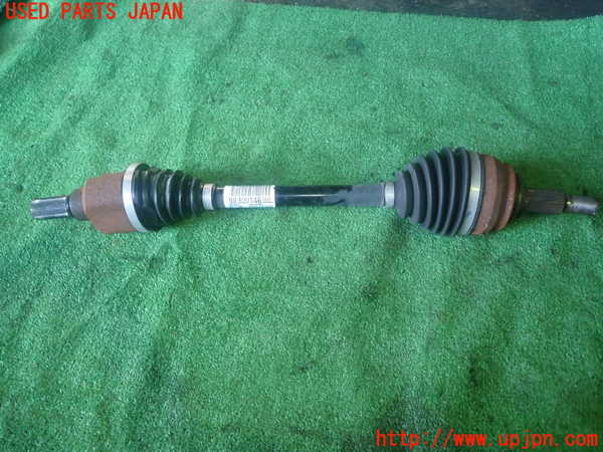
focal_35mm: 25
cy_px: 226
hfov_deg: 69.4
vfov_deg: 54.9
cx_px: 302
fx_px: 435
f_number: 2
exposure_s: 1/30
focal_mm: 4.5
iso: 200
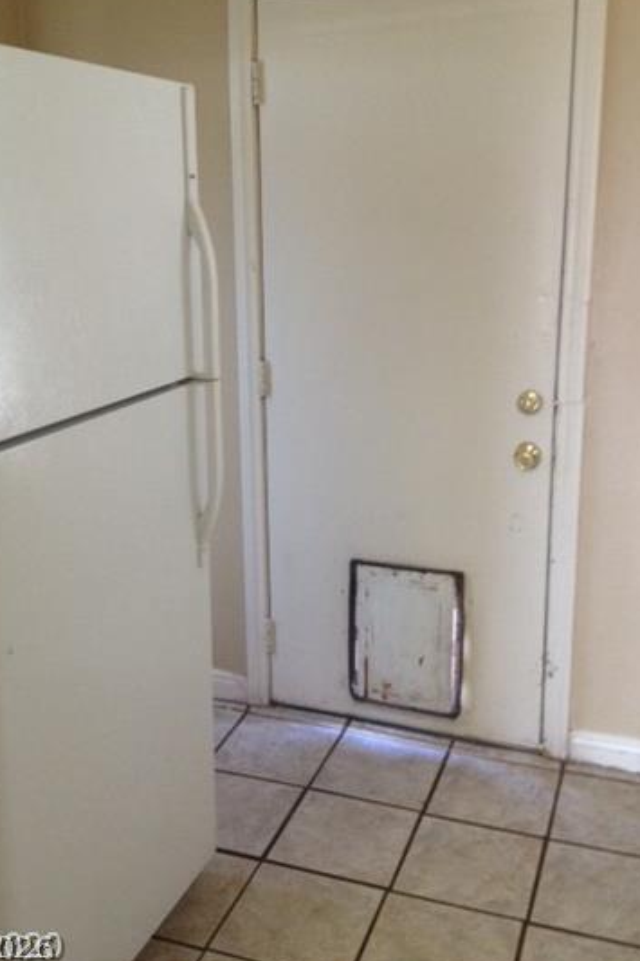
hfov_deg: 32.6
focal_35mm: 41
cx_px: 306
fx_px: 1094
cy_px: 431
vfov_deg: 47.3
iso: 160
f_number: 2.4
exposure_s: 1/20
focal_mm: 4.28
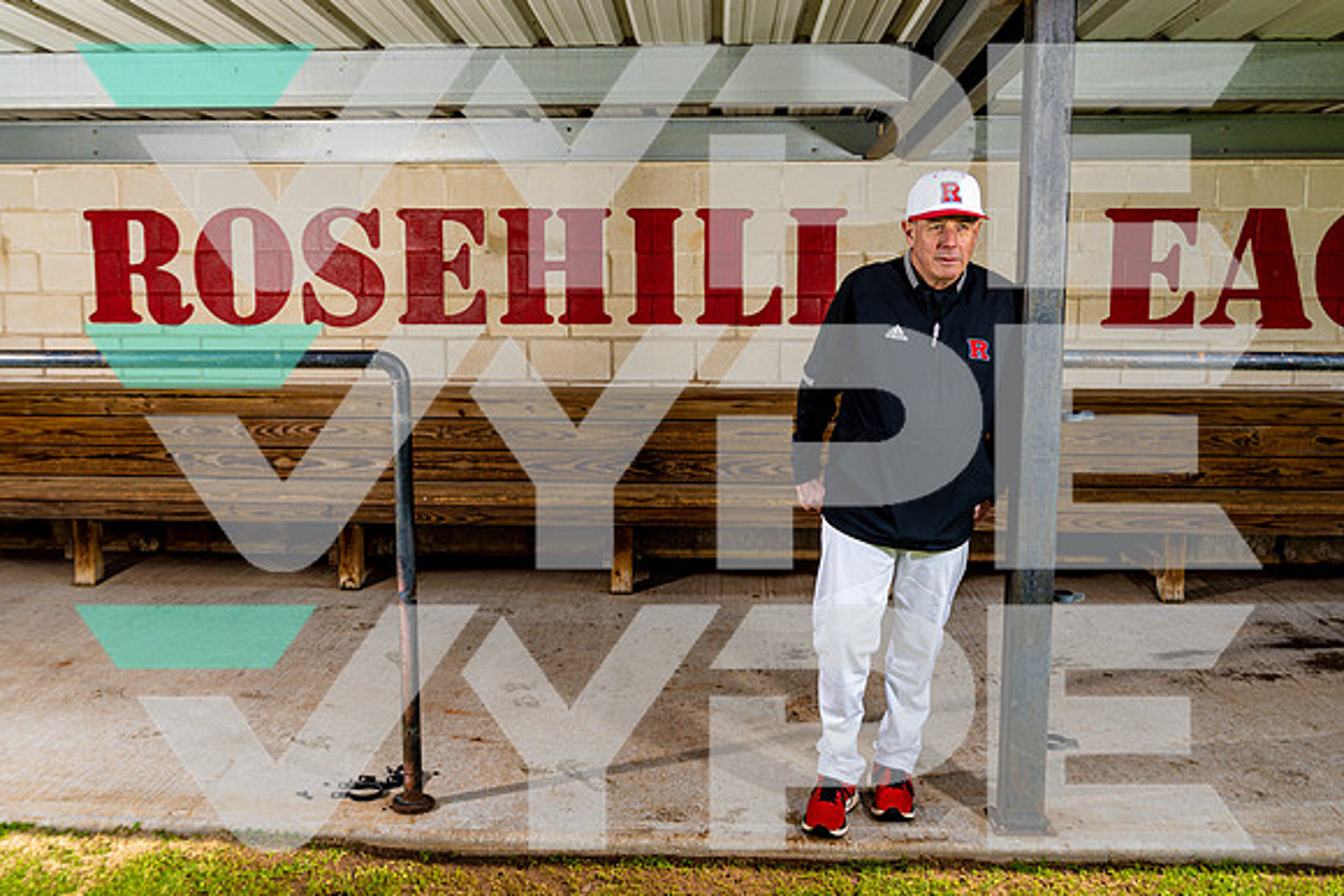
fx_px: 1200
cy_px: 390
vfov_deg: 40.9
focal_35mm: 32
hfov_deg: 58.5
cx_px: 653
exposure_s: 1/250
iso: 100
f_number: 5.6
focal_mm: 26
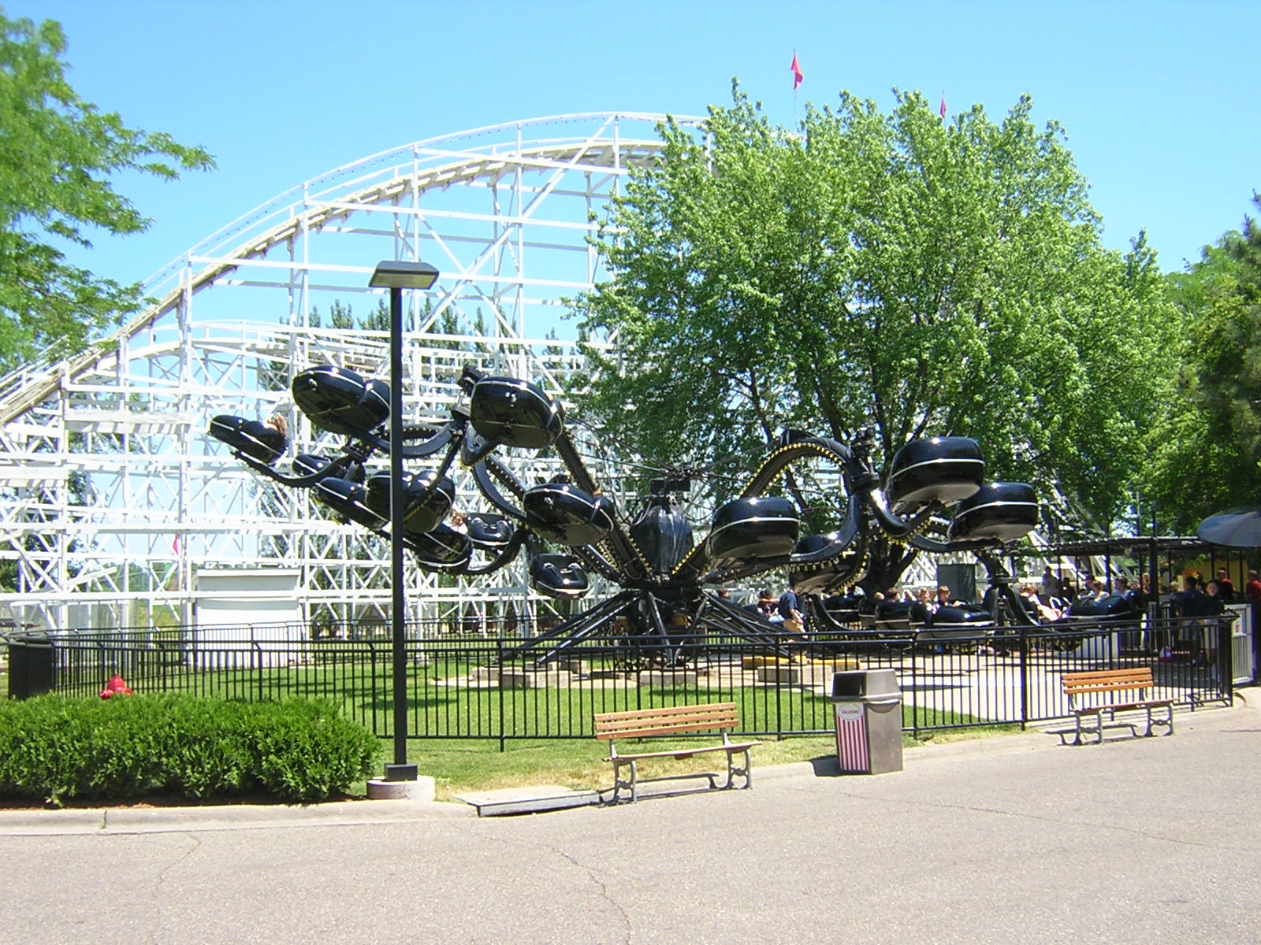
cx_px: 630
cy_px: 472
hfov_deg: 51.4
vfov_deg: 39.7
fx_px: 1311
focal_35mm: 36
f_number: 5.2
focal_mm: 4.7
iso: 100
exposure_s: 1/133
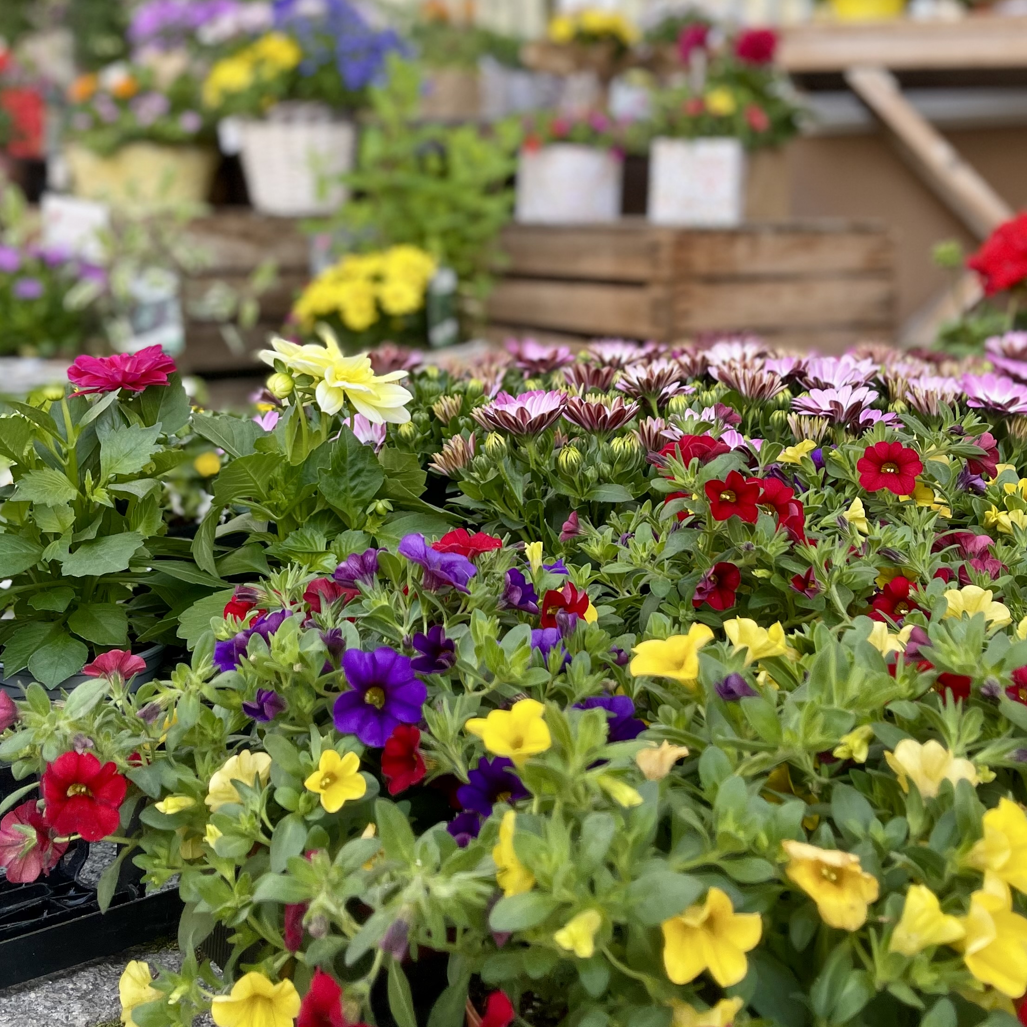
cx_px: 465
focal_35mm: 42
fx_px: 1410
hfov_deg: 40.0
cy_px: 282
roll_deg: +1.2
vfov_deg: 39.2
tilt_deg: -2.1
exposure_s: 1/514
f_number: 1.6
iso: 50
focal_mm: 5.1
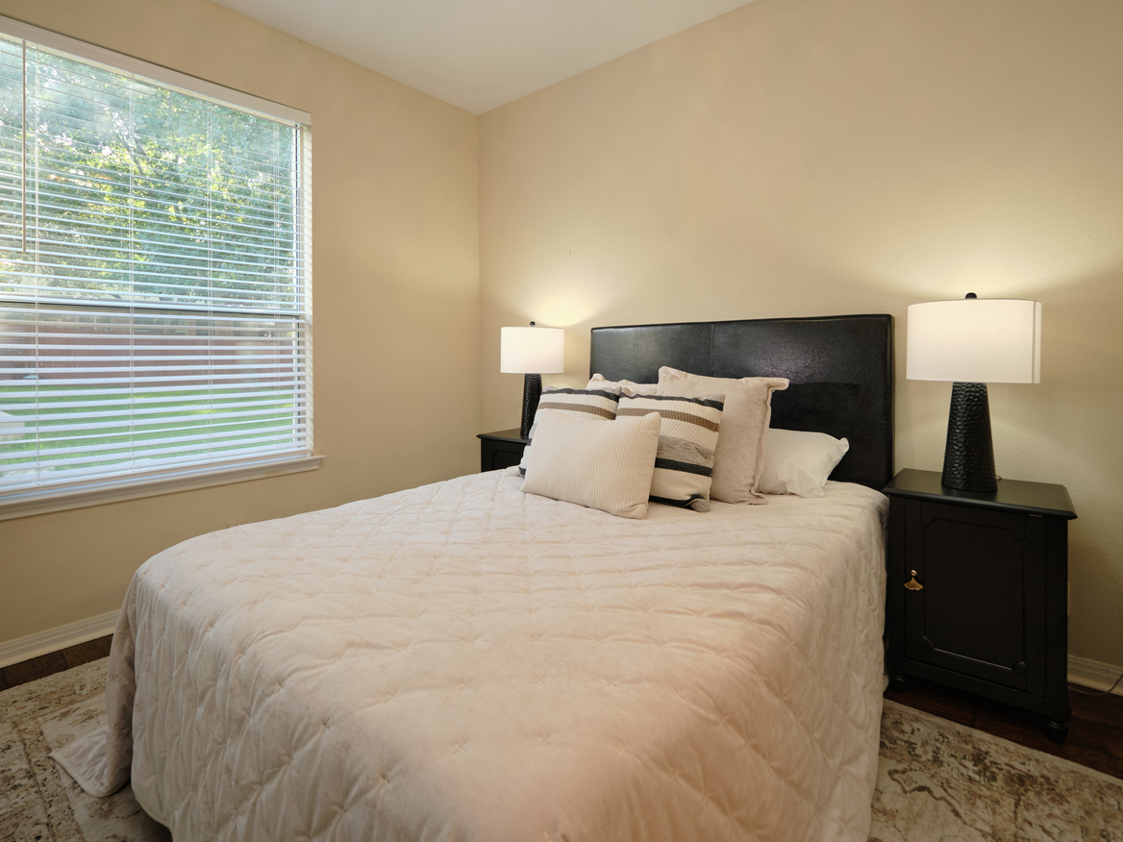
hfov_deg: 94.5
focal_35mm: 16
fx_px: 519
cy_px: 359
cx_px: 583
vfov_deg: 77.6
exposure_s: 1/60
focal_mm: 8
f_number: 2.8
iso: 320
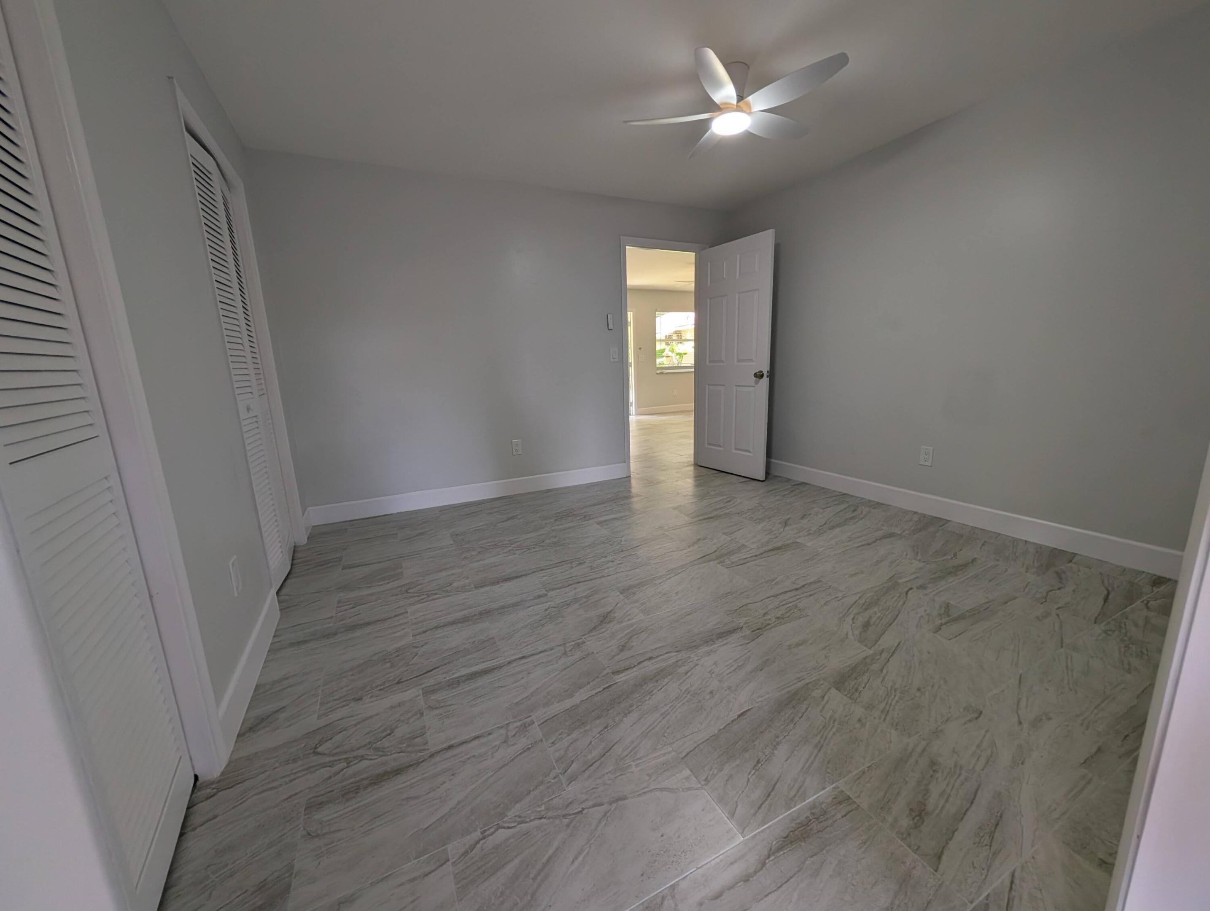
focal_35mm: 12
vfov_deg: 94.6
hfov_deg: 110.5
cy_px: 456
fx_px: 420
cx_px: 605
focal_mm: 2.02
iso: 58
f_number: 1.7
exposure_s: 1/95.3
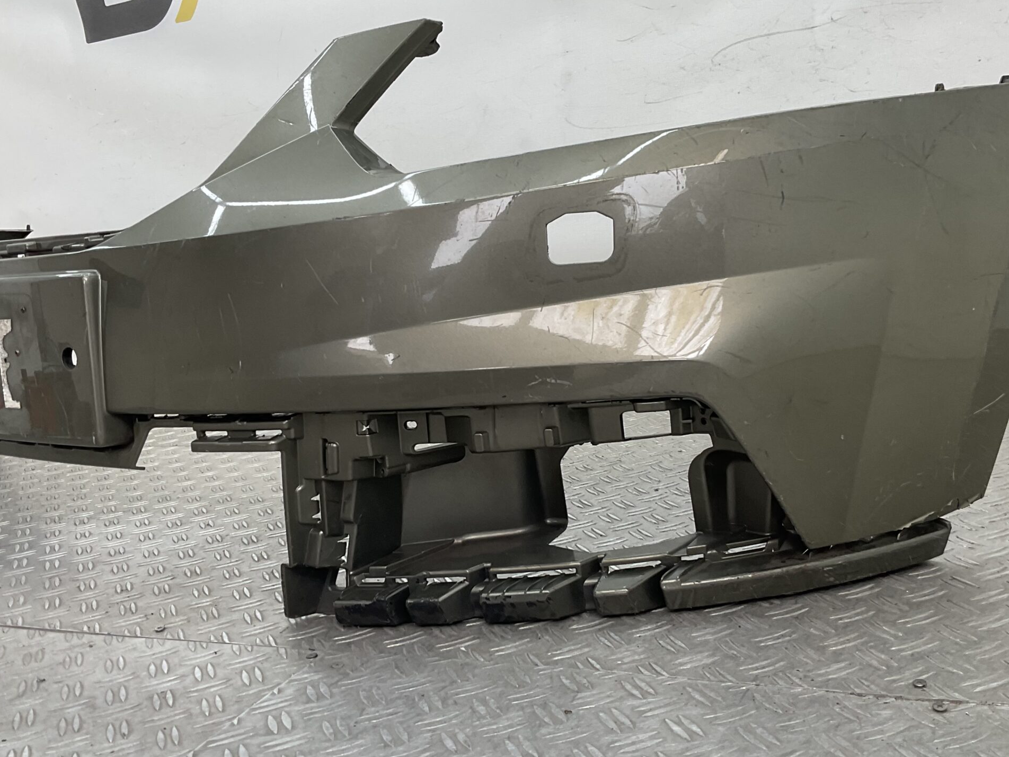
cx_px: 514
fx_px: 1137
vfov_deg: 36.8
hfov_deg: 47.9
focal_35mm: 39
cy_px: 359
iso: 25
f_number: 1.8
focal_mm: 3
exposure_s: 1/120
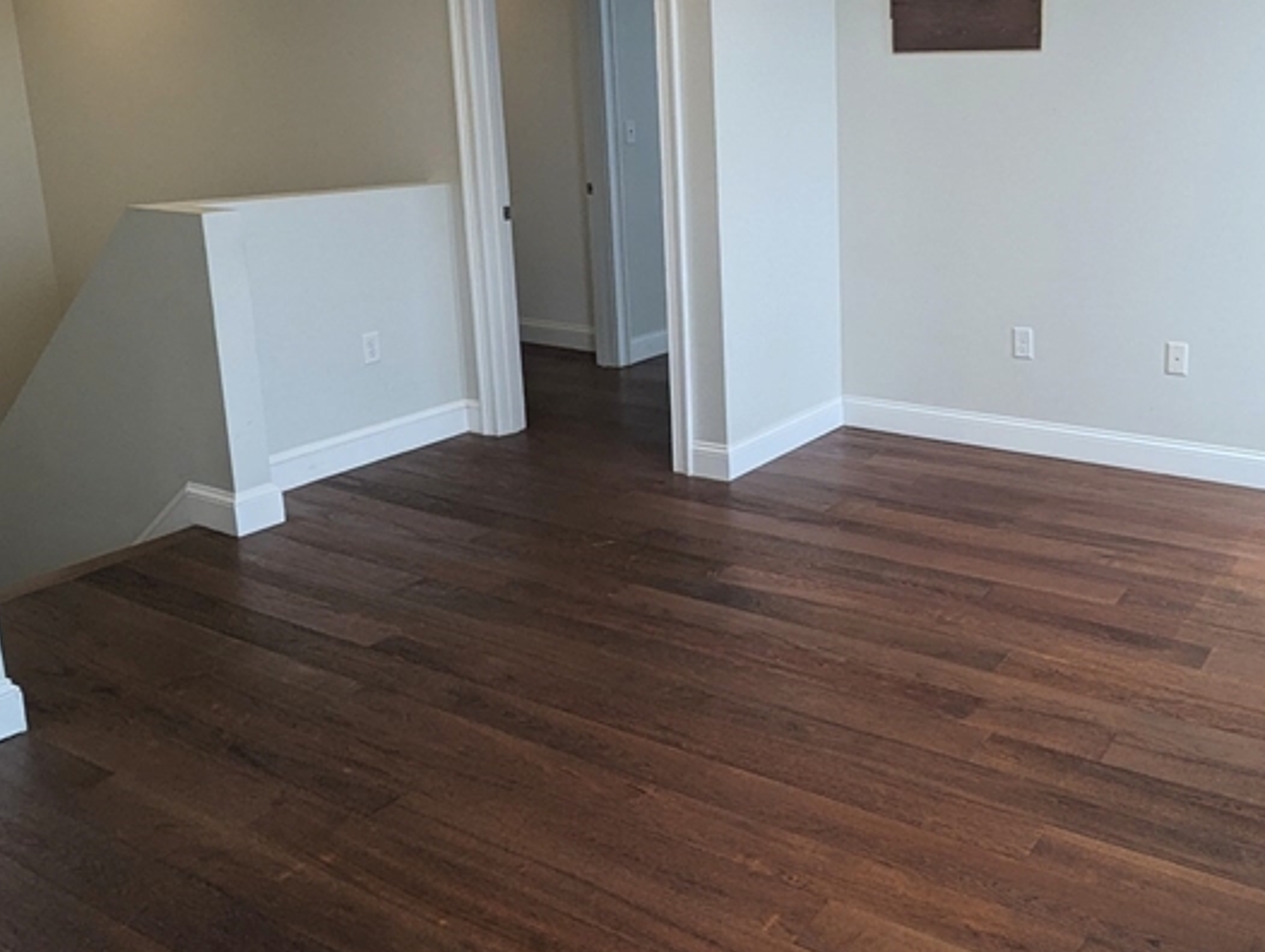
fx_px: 1134
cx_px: 919
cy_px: 320
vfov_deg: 44.9
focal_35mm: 31
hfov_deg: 56.0
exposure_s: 1/40
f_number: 2.2
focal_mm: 2.35
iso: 52
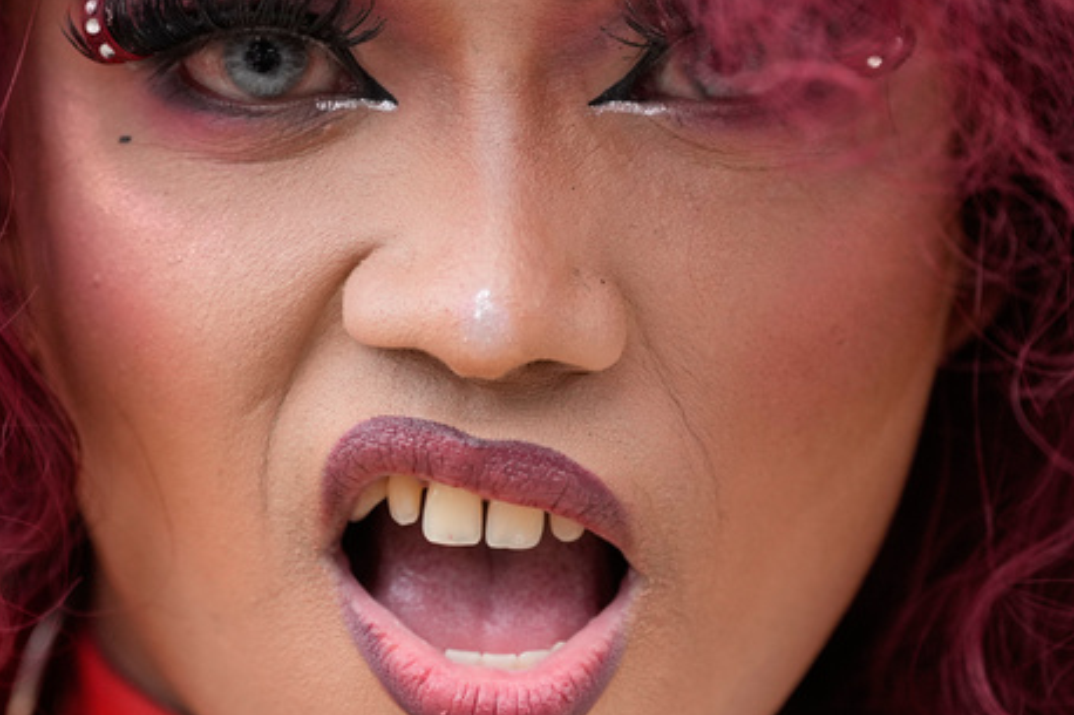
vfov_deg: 3.1
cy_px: 281
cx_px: 246
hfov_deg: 4.7
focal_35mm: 440
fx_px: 13121
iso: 1000
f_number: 2.8
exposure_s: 1/2500
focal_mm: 197
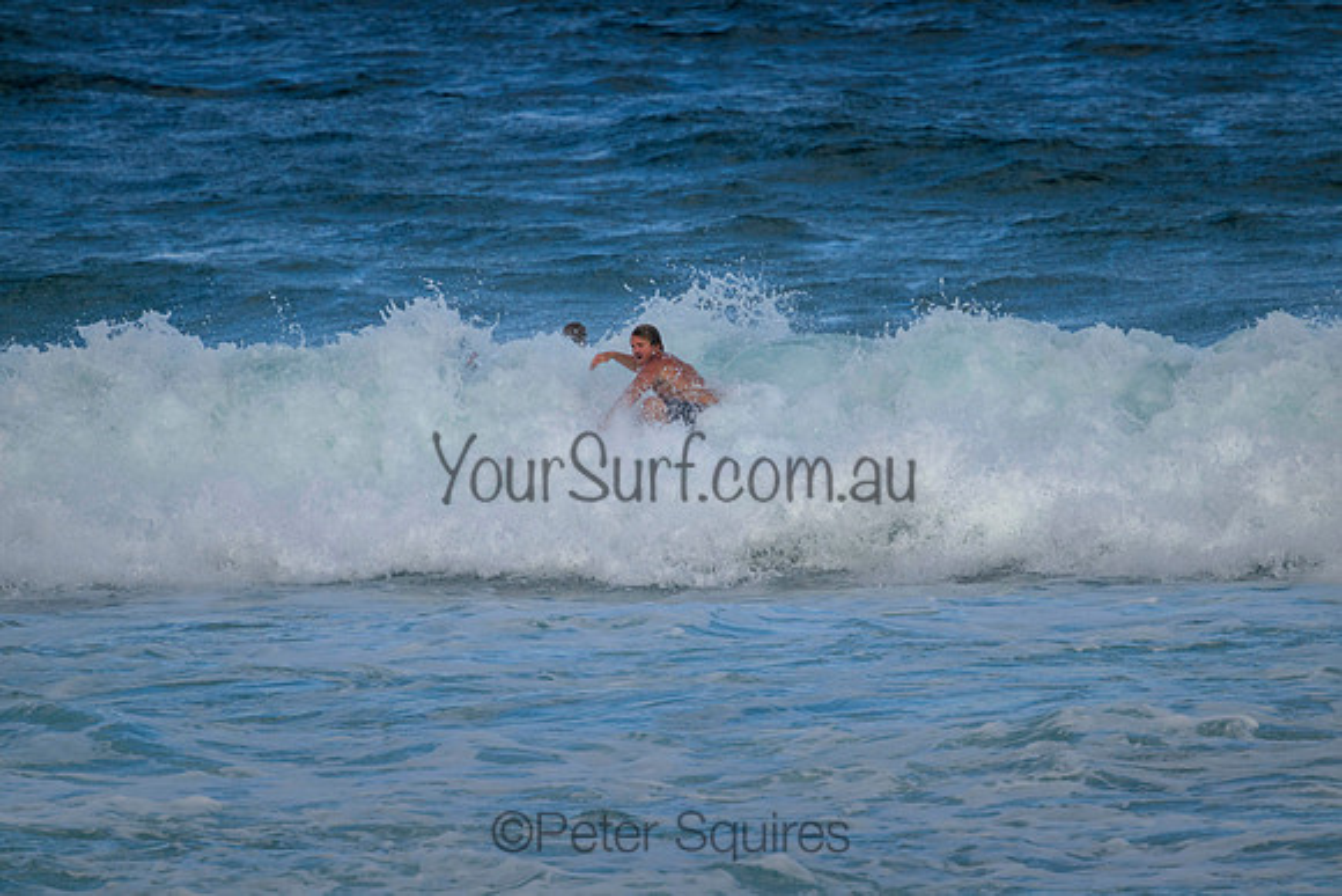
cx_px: 671
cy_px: 448
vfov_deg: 1.7
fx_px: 29828
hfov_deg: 2.6
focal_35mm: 800
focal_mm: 800
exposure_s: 1/1600
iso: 900
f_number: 11
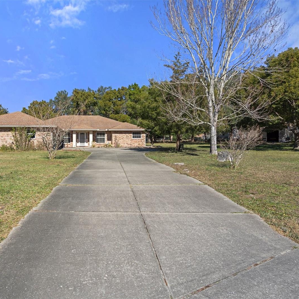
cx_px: 97
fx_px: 225
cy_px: 150
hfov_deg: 65.3
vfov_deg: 67.3
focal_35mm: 23
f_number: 8
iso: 400
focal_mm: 18
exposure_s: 1/250
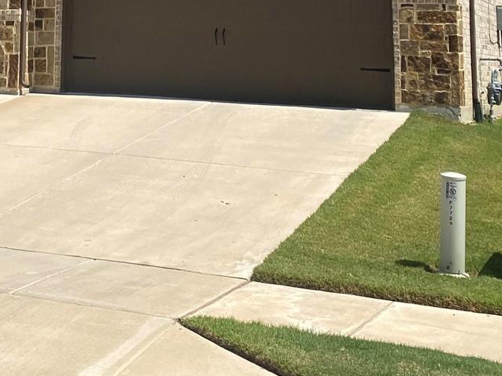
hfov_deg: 24.3
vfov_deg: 17.4
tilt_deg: +10.1
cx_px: 52
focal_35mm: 78
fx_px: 1131
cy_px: -146
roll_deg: -1.7
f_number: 1.8
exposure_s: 1/3846
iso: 32
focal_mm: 4.25
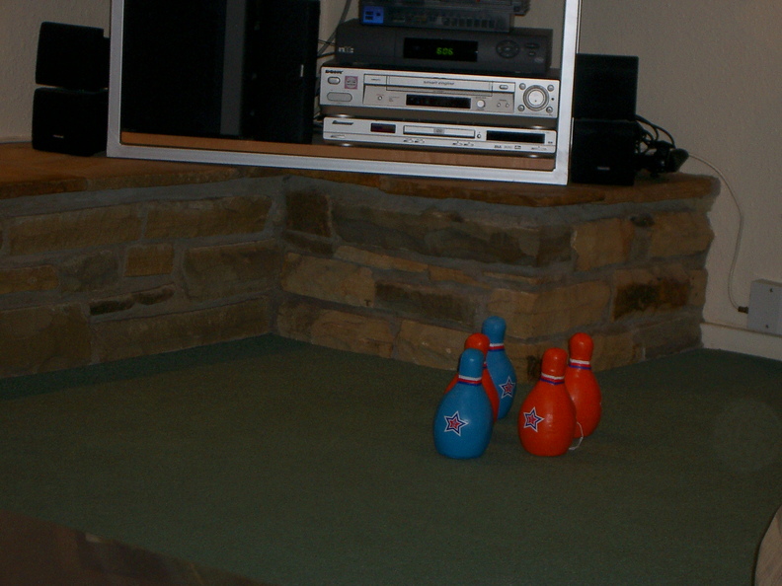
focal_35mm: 105
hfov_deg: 18.7
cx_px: 391
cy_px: 293
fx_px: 2372
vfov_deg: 14.1
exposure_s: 1/40
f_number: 4.8
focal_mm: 17.4
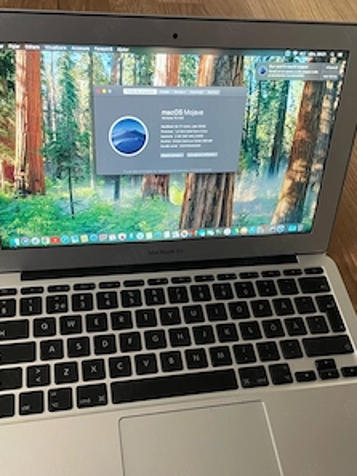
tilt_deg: -55.2
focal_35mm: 35
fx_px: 481
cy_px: 269
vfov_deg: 52.5
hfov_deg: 40.7
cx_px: 176
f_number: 1.6
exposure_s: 1/60
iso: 500
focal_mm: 4.2
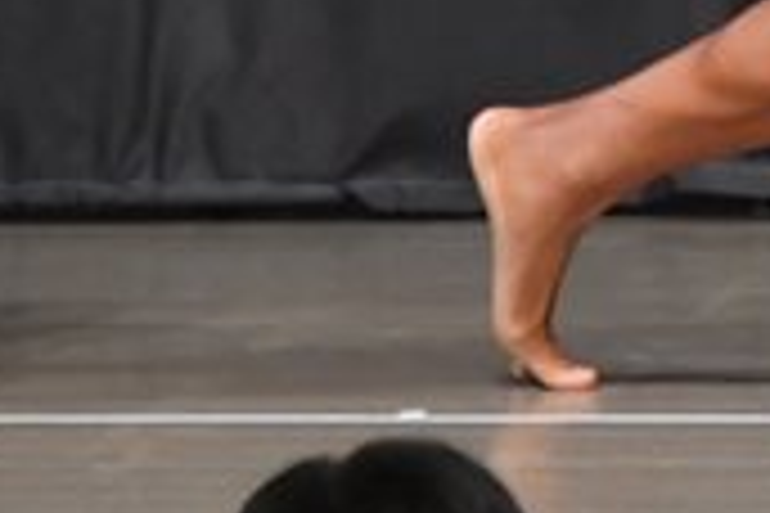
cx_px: 1353
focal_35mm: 1087
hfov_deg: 1.9
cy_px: -603
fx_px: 23248
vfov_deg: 1.3
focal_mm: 160
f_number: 5.6
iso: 5000
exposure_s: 1/400
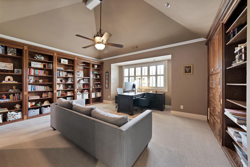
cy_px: 84
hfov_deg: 112.6
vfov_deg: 90.1
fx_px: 83
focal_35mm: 12
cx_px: 125
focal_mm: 12
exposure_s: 1
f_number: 9
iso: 640
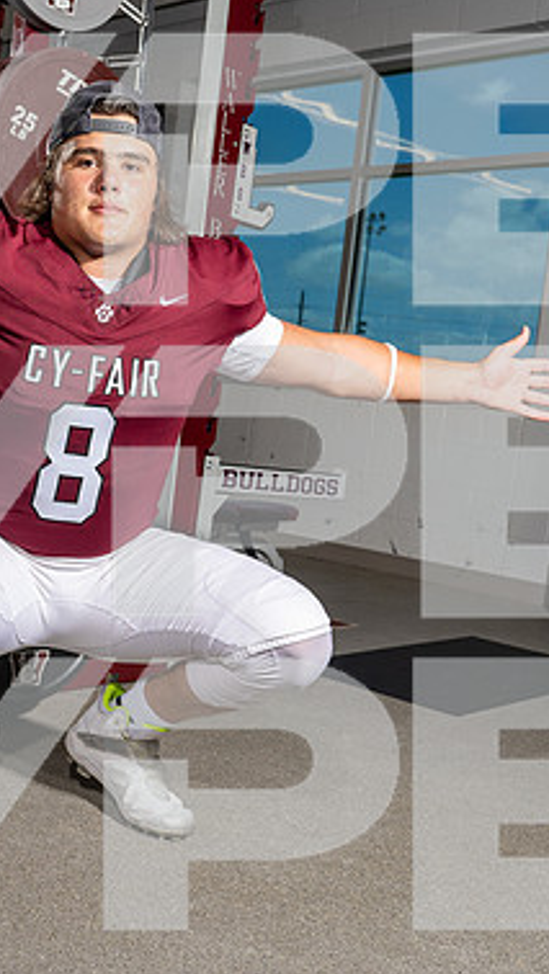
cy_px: 483
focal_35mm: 45
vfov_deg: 45.5
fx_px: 1163
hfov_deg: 25.8
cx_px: 62
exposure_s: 1/250
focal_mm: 28
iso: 200
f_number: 5.6
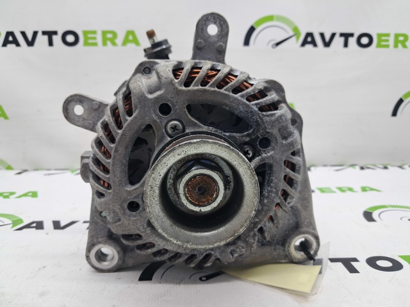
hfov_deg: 65.4
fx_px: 320
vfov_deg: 51.3
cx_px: 205
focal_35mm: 27
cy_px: 154
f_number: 1.8
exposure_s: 1/50
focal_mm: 4
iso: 50
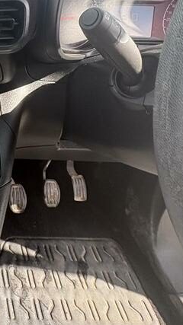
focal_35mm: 32
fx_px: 276
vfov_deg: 58.1
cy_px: 84
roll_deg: -9.6
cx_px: -62
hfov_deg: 28.9
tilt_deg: -34.0
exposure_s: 1/138
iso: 100
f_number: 2.2
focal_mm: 2.22
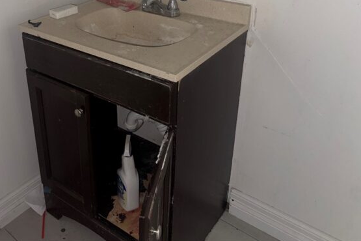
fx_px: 361
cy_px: 48
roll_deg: +0.6
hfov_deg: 52.5
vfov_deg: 35.7
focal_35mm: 36
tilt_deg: -22.1
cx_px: 132
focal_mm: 6.86
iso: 100
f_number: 1.78
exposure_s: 1/27
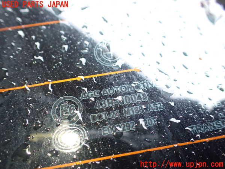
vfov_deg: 46.8
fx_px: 195
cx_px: 112
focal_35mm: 30
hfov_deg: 60.0
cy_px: 84
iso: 640
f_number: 2.3
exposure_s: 1/125
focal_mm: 5.4
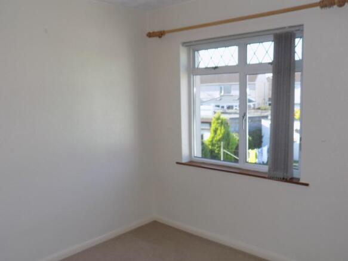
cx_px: 174
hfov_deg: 60.0
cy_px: 130
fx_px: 302
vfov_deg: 46.8
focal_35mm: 30
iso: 80
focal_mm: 5.3
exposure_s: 1/100
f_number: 3.3
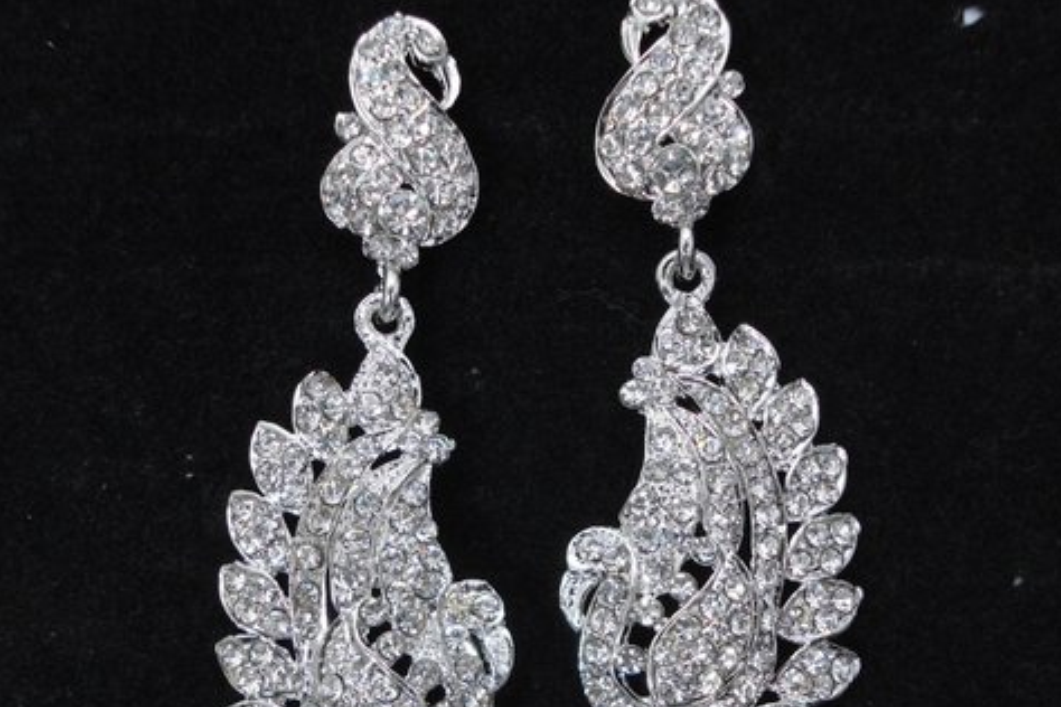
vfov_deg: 25.1
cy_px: 662
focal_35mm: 52
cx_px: 535
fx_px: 1532
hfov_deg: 38.2
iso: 80
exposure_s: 1/40
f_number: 3.2
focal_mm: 6.7
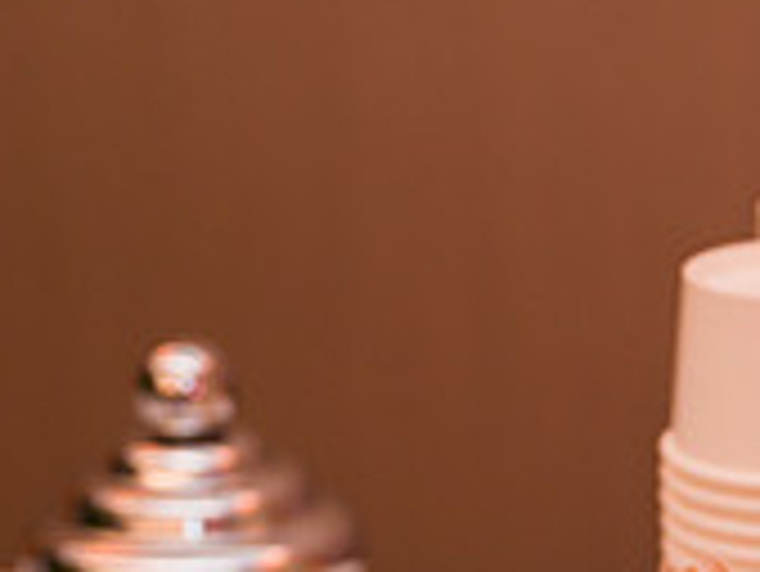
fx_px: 4109
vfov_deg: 7.8
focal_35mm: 187
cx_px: 910
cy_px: 766
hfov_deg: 10.4
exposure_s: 1/160
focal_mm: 52
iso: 800
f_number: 3.2
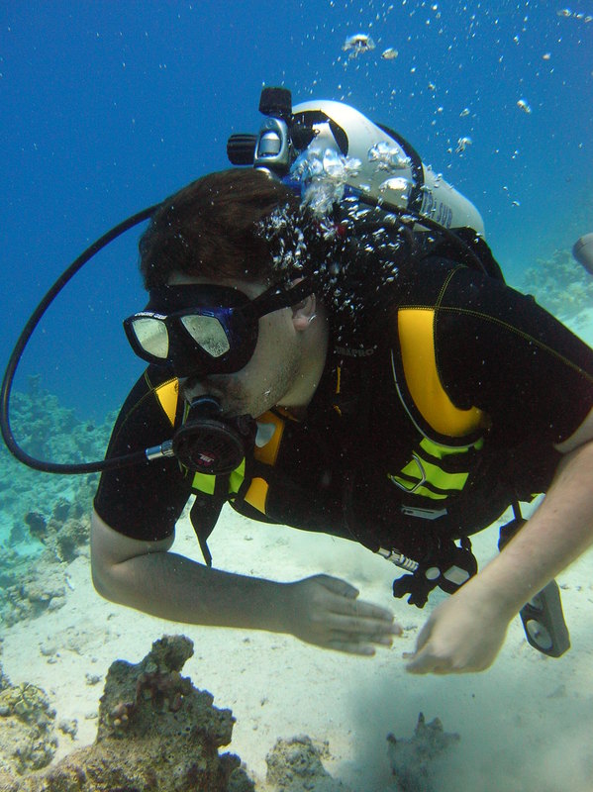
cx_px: 296
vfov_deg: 54.0
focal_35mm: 34
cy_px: 396
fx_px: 777
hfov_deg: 41.8
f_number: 4.9
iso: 50
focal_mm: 5.7
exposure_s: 1/118
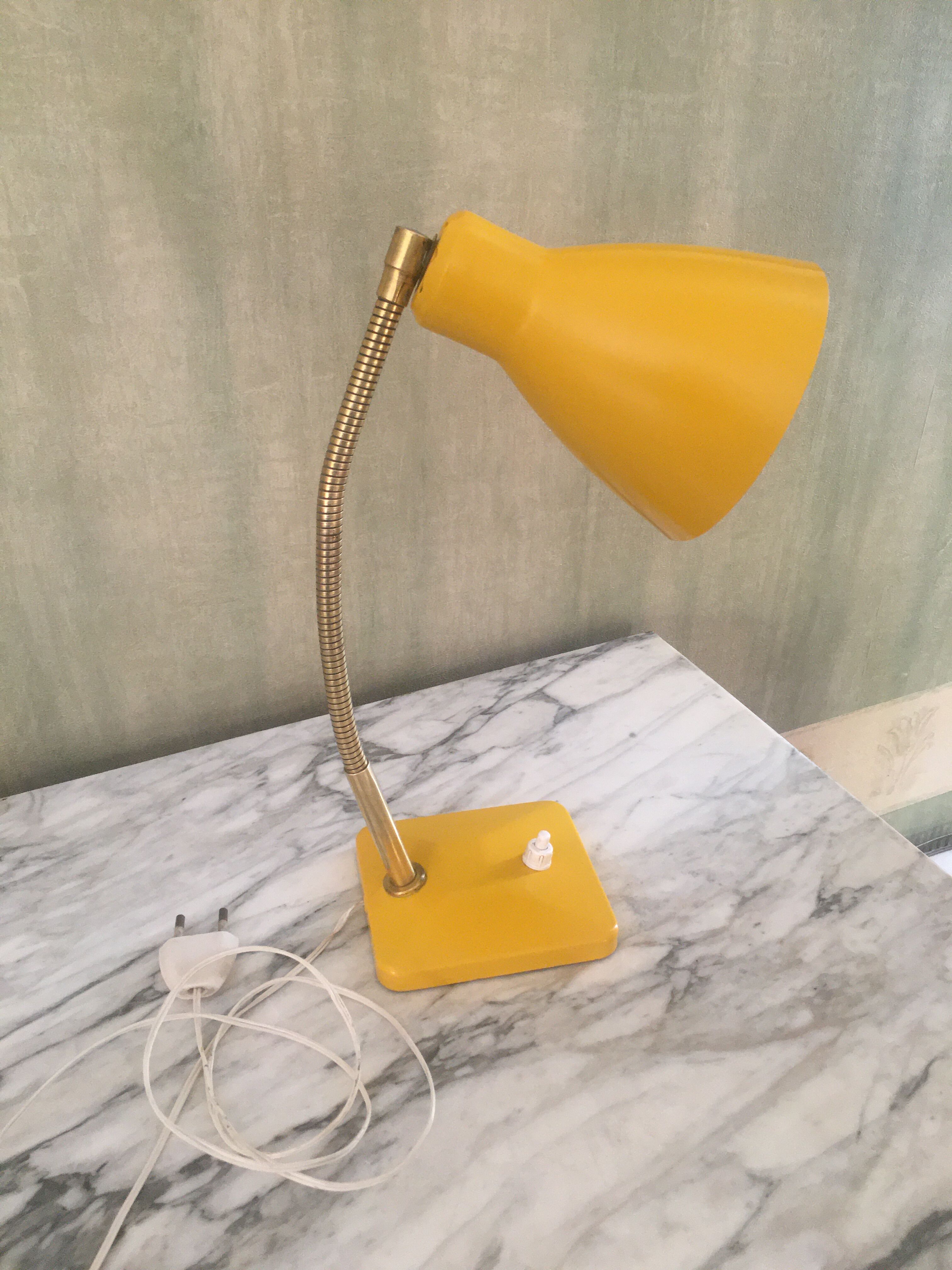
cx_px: 476
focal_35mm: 29
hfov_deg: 48.2
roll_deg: -1.1
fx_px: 1063
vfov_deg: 61.7
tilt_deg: -30.7
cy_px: 635
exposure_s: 1/33
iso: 160
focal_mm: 4.15
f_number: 2.2
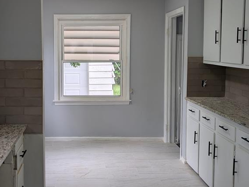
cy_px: 73
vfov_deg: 33.6
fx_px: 310
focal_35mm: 43
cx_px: 87
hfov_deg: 43.3
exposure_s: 1/120
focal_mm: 6.9
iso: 32
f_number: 1.68
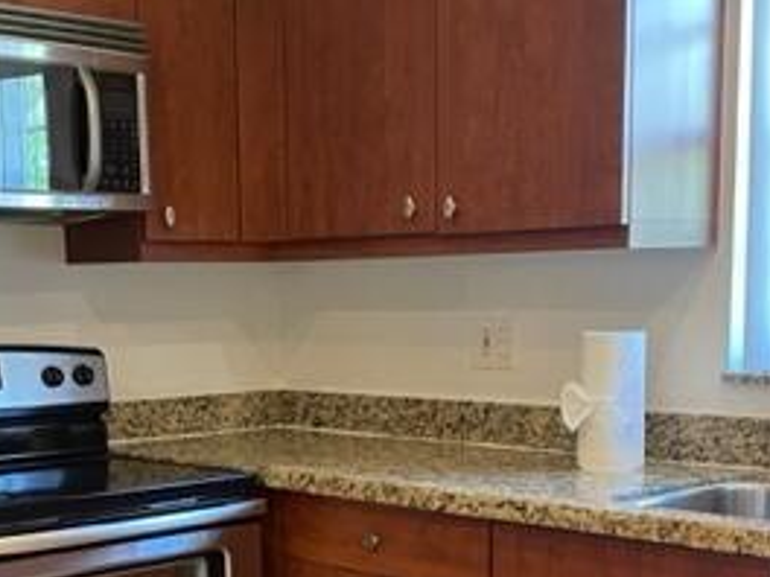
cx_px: 268
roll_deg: +1.3
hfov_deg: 30.5
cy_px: 510
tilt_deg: -9.5
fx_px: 1401
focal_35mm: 63
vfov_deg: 22.8
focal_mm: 4.2
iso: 320
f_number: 1.6
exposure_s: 1/60
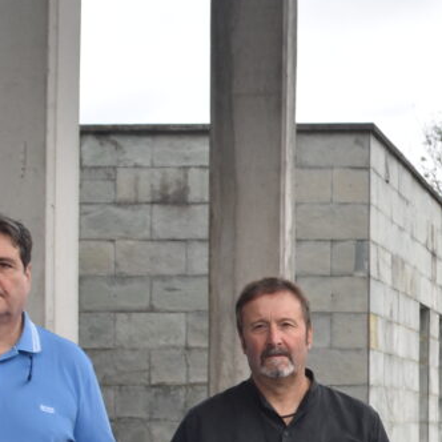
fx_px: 1199
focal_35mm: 83
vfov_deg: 20.1
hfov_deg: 19.1
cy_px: 472
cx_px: 596
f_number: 8
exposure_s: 1/250
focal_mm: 18
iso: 220
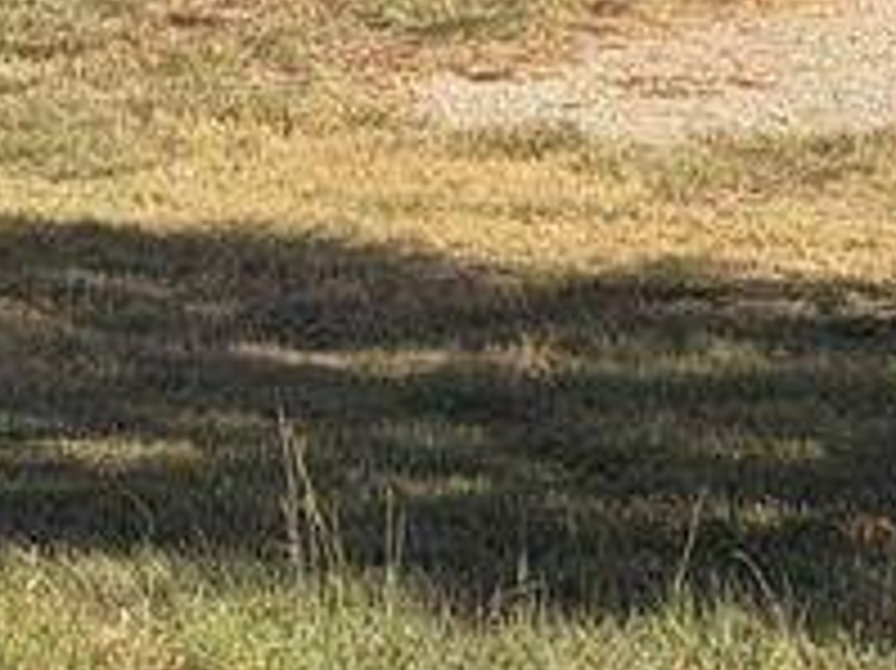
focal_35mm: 247
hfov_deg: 7.9
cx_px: 1391
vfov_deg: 5.8
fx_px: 6389
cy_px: -800
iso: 64
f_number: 1.78
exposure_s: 1/4329
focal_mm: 6.76
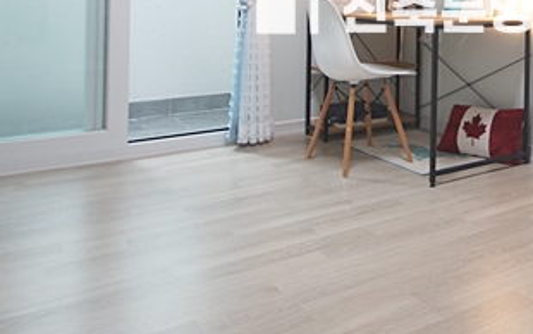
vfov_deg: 27.6
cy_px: -15
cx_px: 468
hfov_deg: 42.5
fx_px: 629
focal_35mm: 43
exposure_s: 1/50
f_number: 3.5
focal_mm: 11
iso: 400
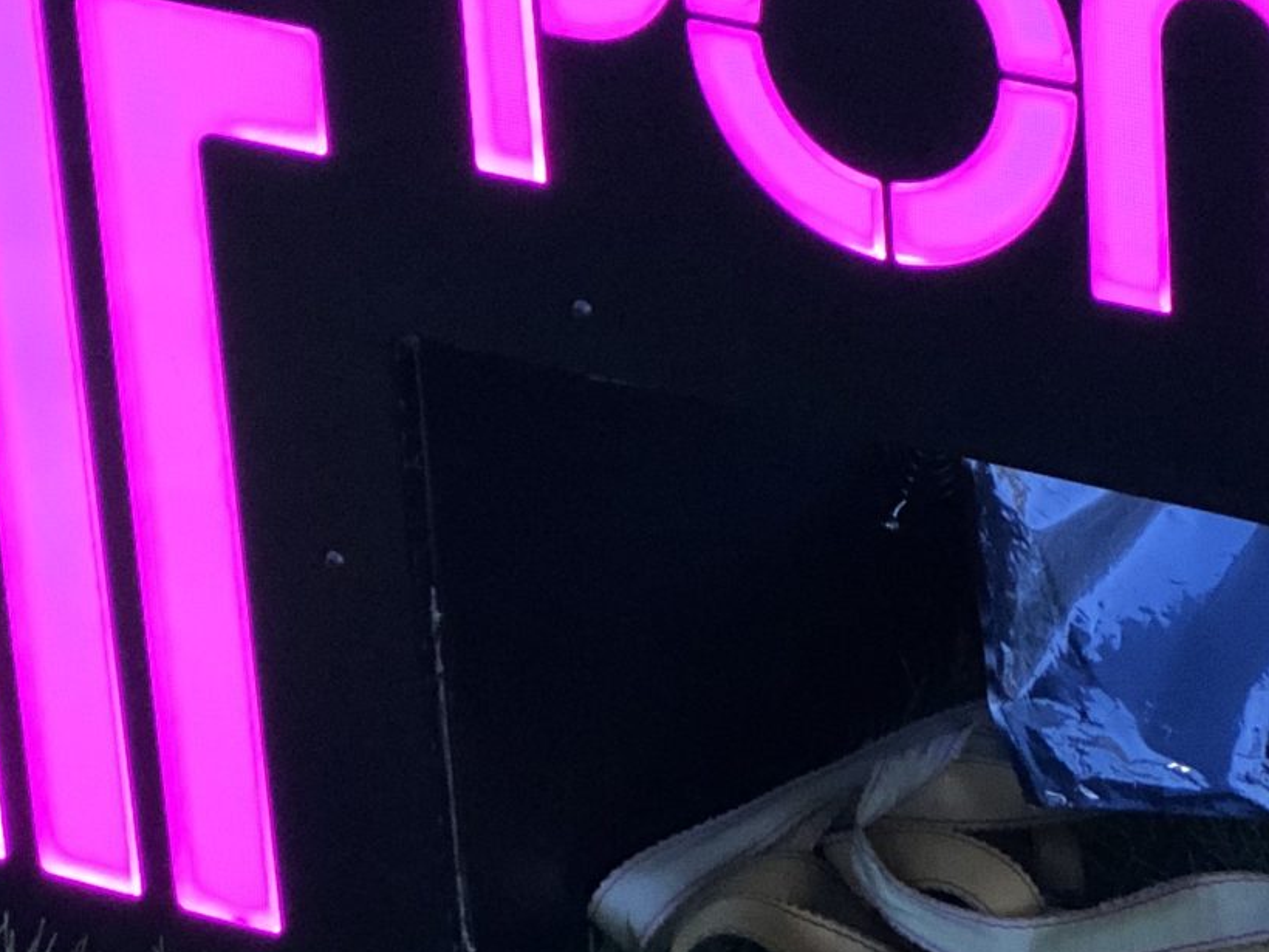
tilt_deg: -25.9
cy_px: 291
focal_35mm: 178
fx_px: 6525
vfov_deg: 8.3
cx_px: 1493
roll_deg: +0.6
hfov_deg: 10.9
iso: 400
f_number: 2.8
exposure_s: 1/56
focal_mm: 6.6
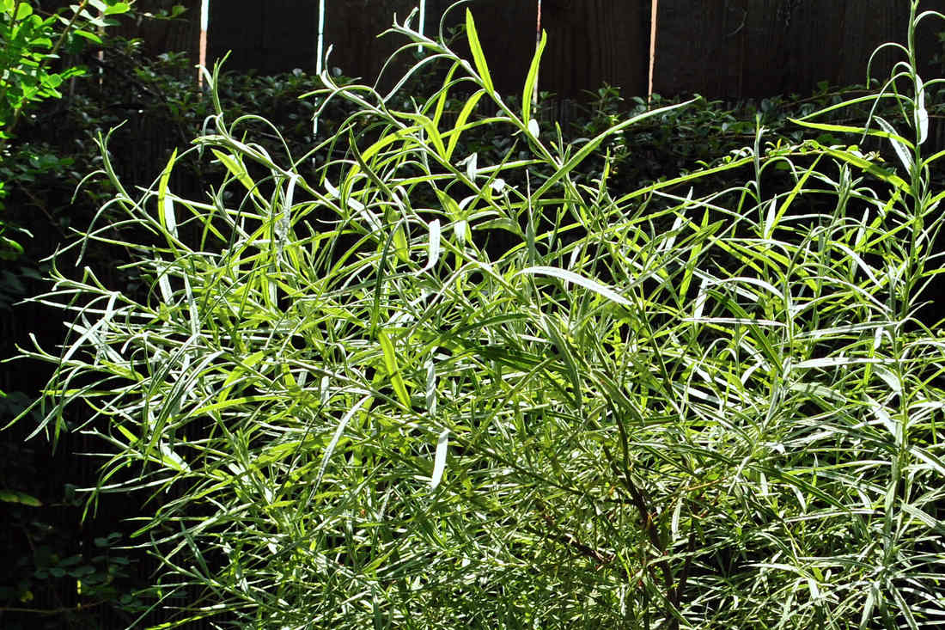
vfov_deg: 16.5
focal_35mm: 82
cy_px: 315
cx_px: 472
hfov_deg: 24.6
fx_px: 2165
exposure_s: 1/250
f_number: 8
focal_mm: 55
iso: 200
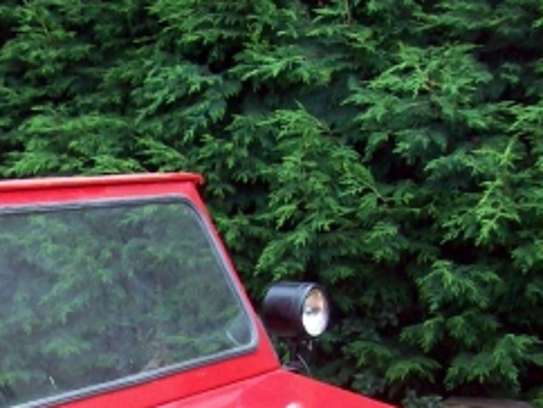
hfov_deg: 18.1
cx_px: -67
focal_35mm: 104
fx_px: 1633
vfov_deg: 13.7
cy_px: 530
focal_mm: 6
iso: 80
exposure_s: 1/101
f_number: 2.7
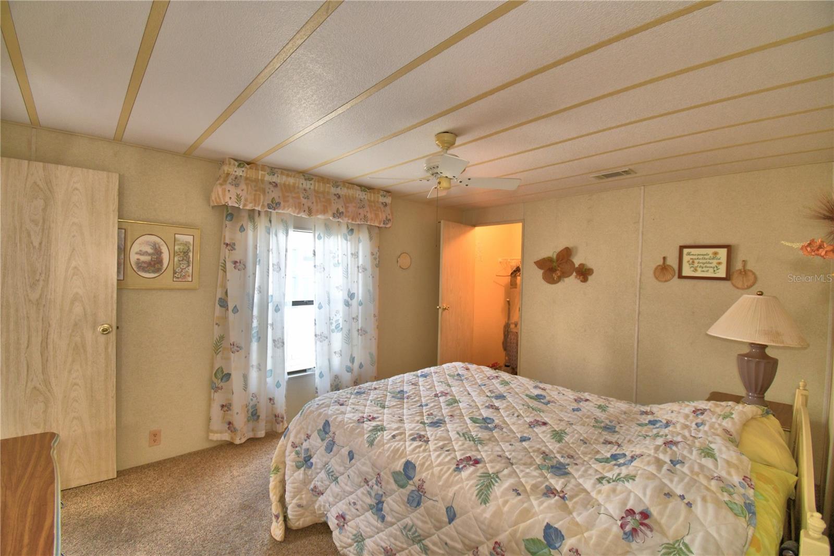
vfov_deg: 77.3
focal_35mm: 15
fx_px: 347
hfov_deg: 100.4
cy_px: 278
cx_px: 417
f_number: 4.5
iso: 200
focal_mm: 10
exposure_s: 1/50
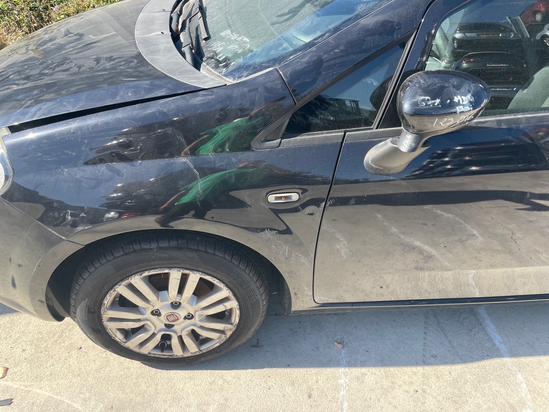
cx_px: 274
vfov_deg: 53.1
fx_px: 412
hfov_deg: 67.3
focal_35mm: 26
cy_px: 206
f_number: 1.6
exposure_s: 1/734
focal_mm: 4.2
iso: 32
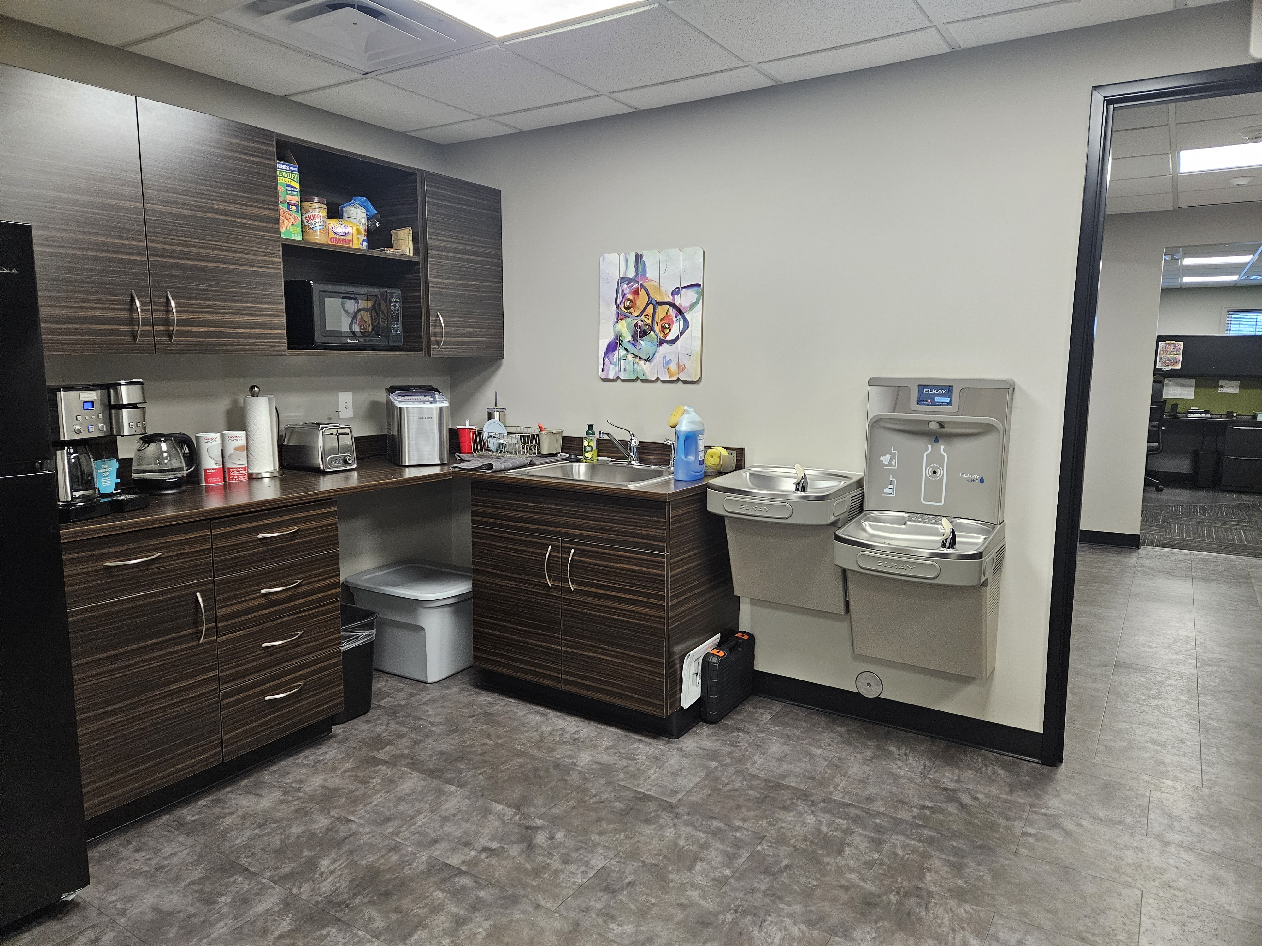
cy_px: 473
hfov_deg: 73.9
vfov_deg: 58.9
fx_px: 839
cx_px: 631
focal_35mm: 23
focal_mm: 5.4
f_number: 1.8
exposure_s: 1/120
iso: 500
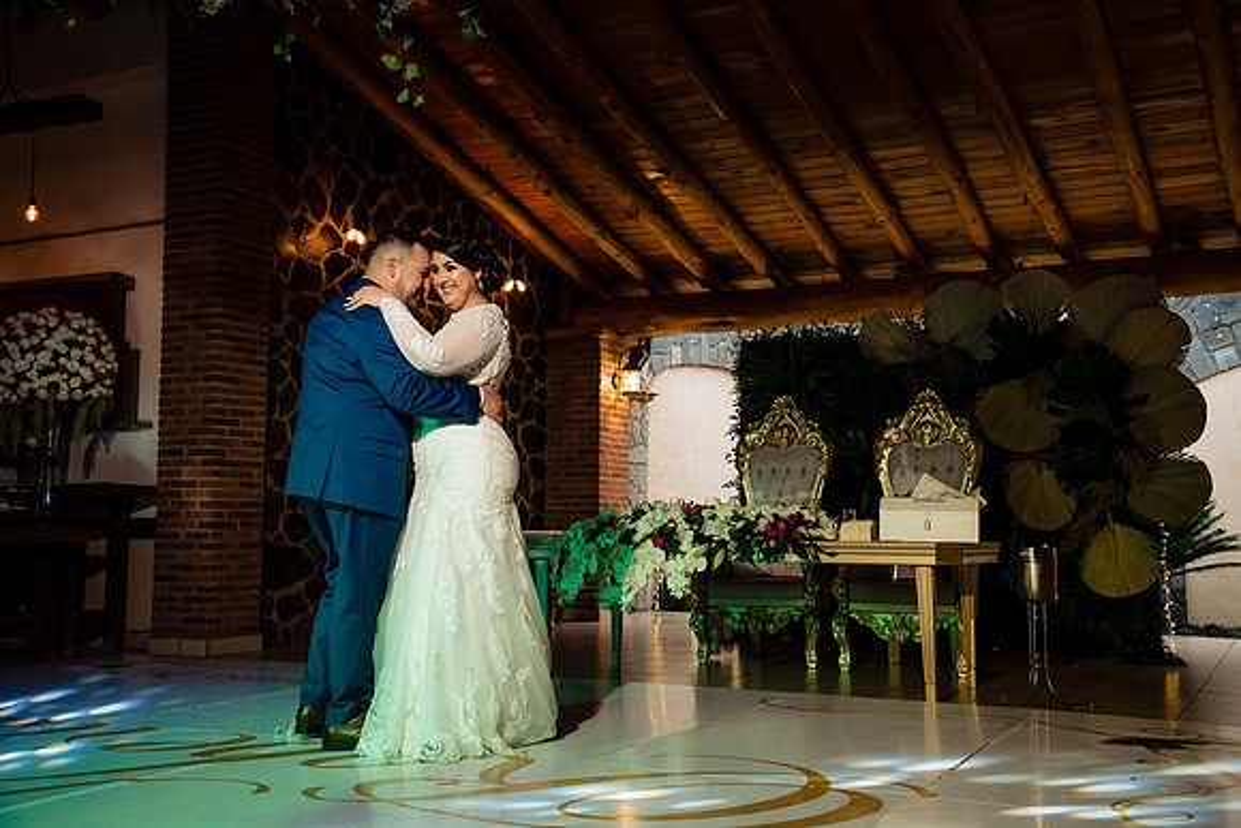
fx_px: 1310
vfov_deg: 35.1
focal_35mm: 38
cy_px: 414
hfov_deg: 50.7
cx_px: 620
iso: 2000
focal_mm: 38
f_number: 5.6
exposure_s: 1/160
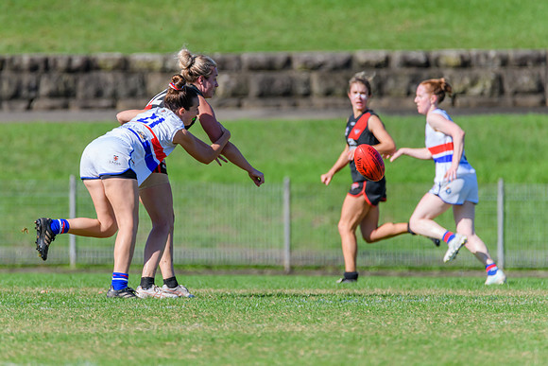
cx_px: 247
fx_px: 12214
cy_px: 156
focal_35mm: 802
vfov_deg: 1.7
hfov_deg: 2.6
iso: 640
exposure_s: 1/1600
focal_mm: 600
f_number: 7.1
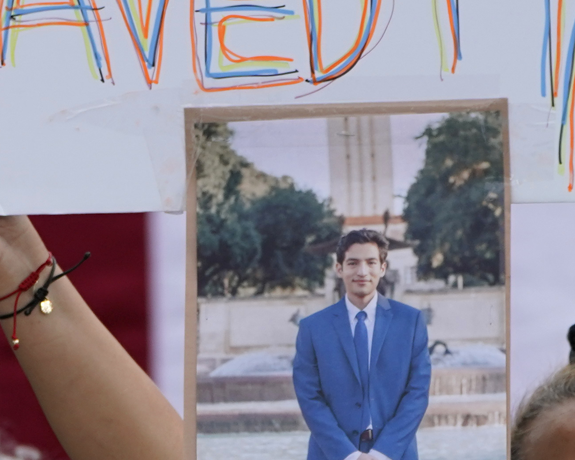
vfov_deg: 2.2
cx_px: 335
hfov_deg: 2.8
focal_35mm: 701
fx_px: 11929
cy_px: 261
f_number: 6.3
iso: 400
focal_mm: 166
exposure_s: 1/1000
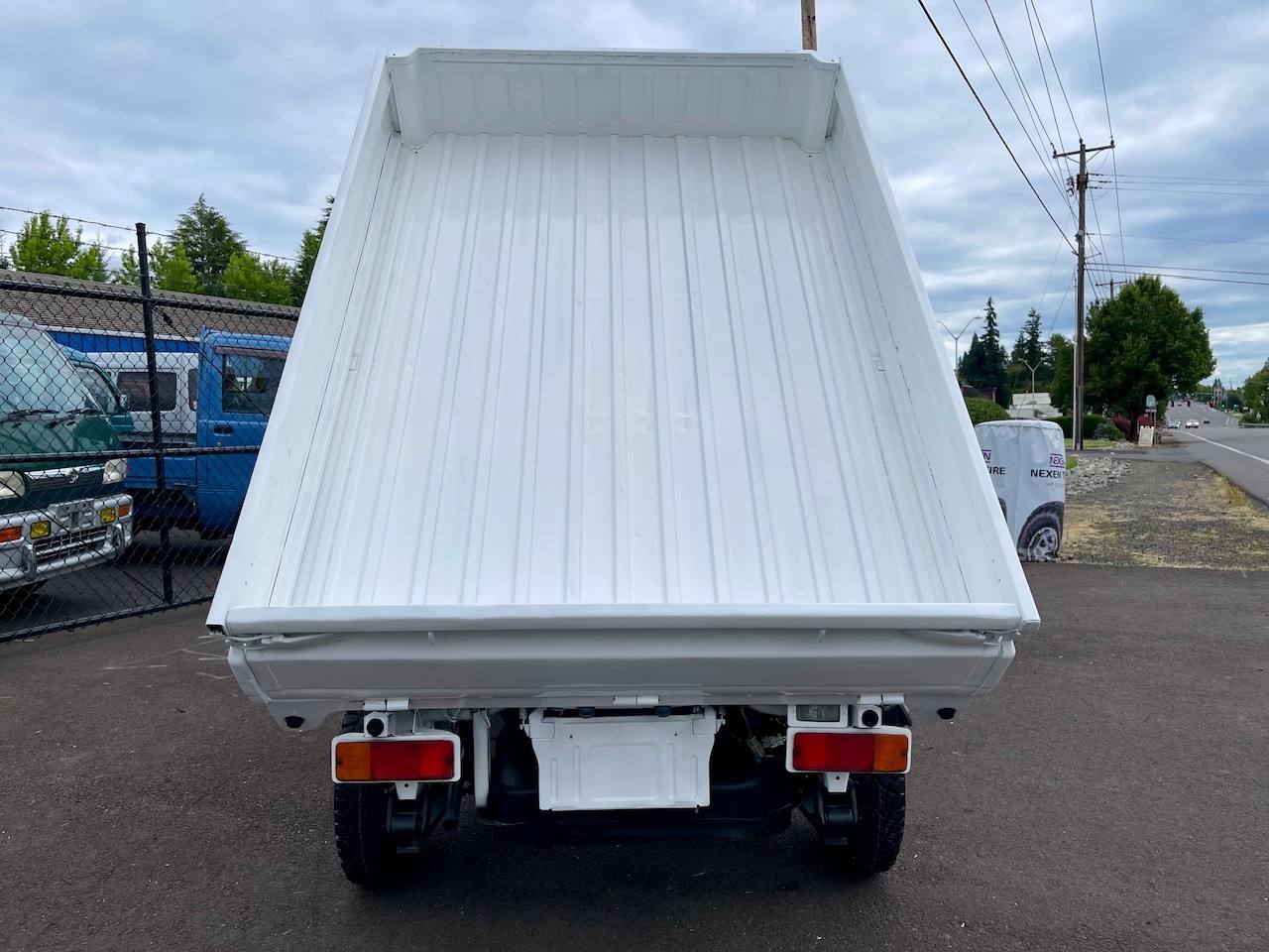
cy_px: 476
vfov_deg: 54.9
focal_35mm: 25
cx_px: 634
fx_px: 916
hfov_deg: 69.4
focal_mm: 5.1
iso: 32
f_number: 1.6
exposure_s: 1/2924
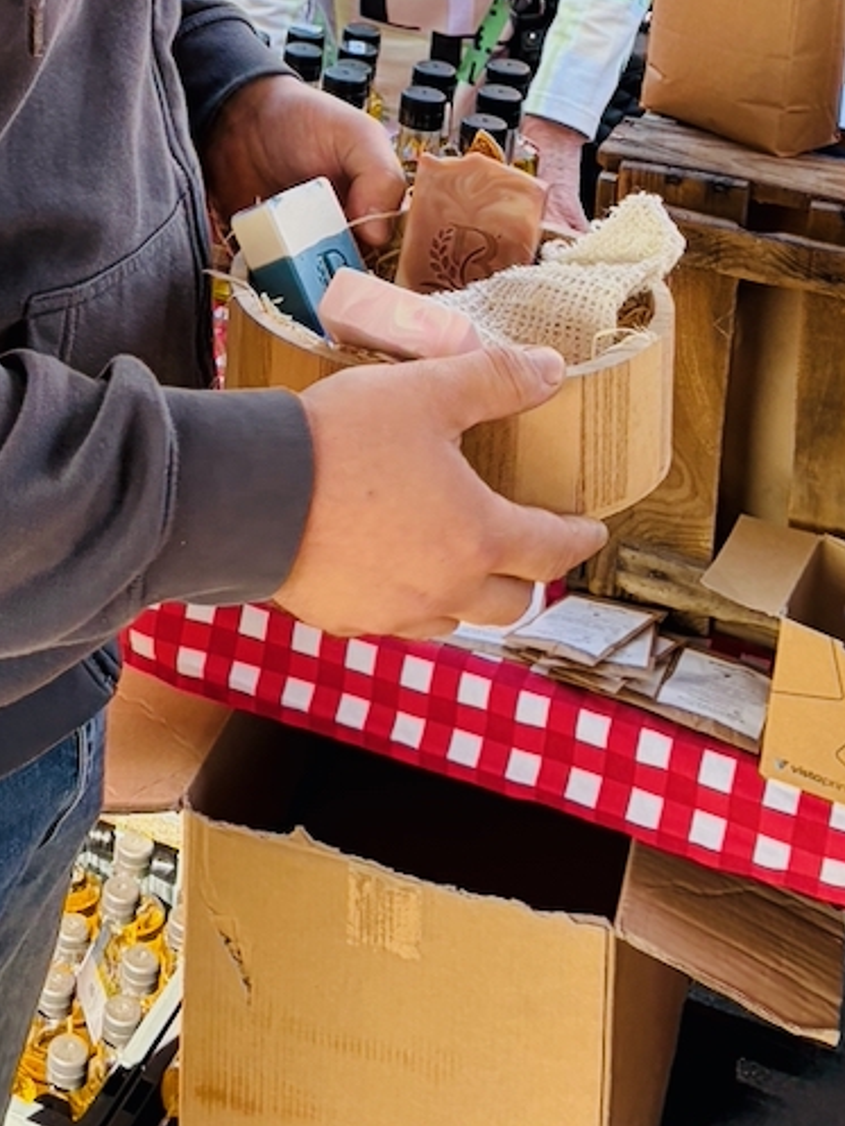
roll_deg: -2.5
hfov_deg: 21.4
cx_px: 77
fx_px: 2180
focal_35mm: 67
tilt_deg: -14.8
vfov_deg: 26.1
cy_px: -197
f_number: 1.6
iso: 50
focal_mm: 5.96
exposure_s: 1/238
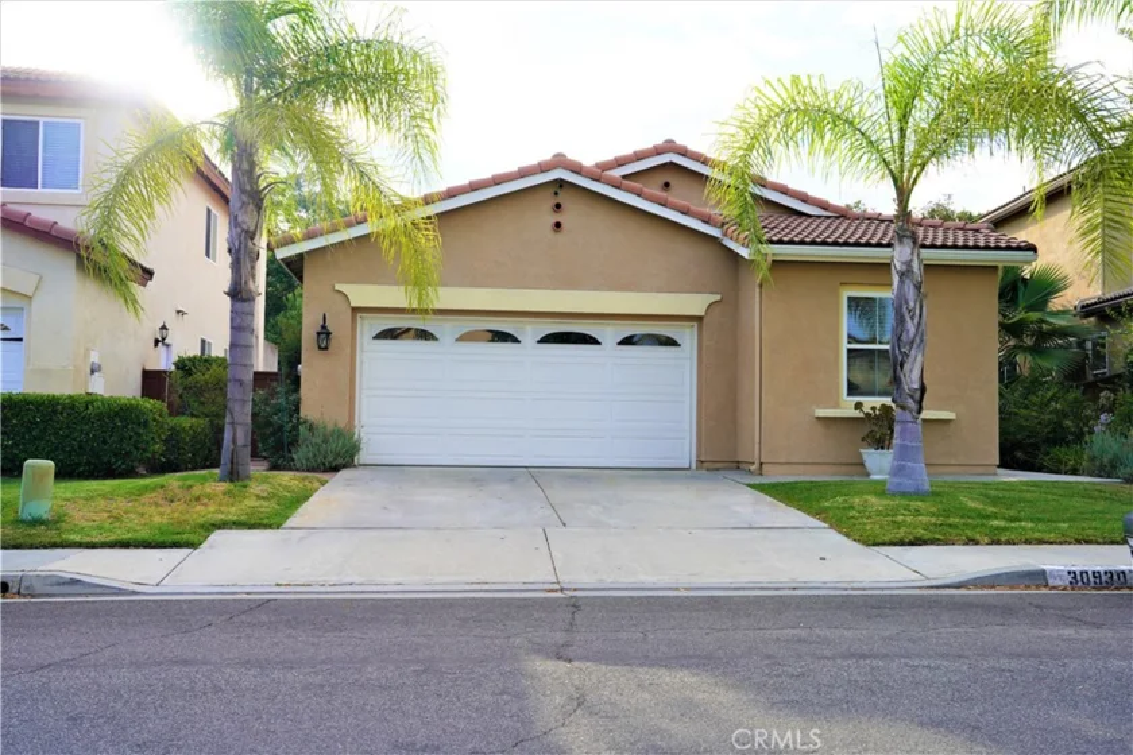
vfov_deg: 37.9
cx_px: 566
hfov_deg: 54.4
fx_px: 1101
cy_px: 378
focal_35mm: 35
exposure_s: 1/100
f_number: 7.1
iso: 100
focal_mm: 35
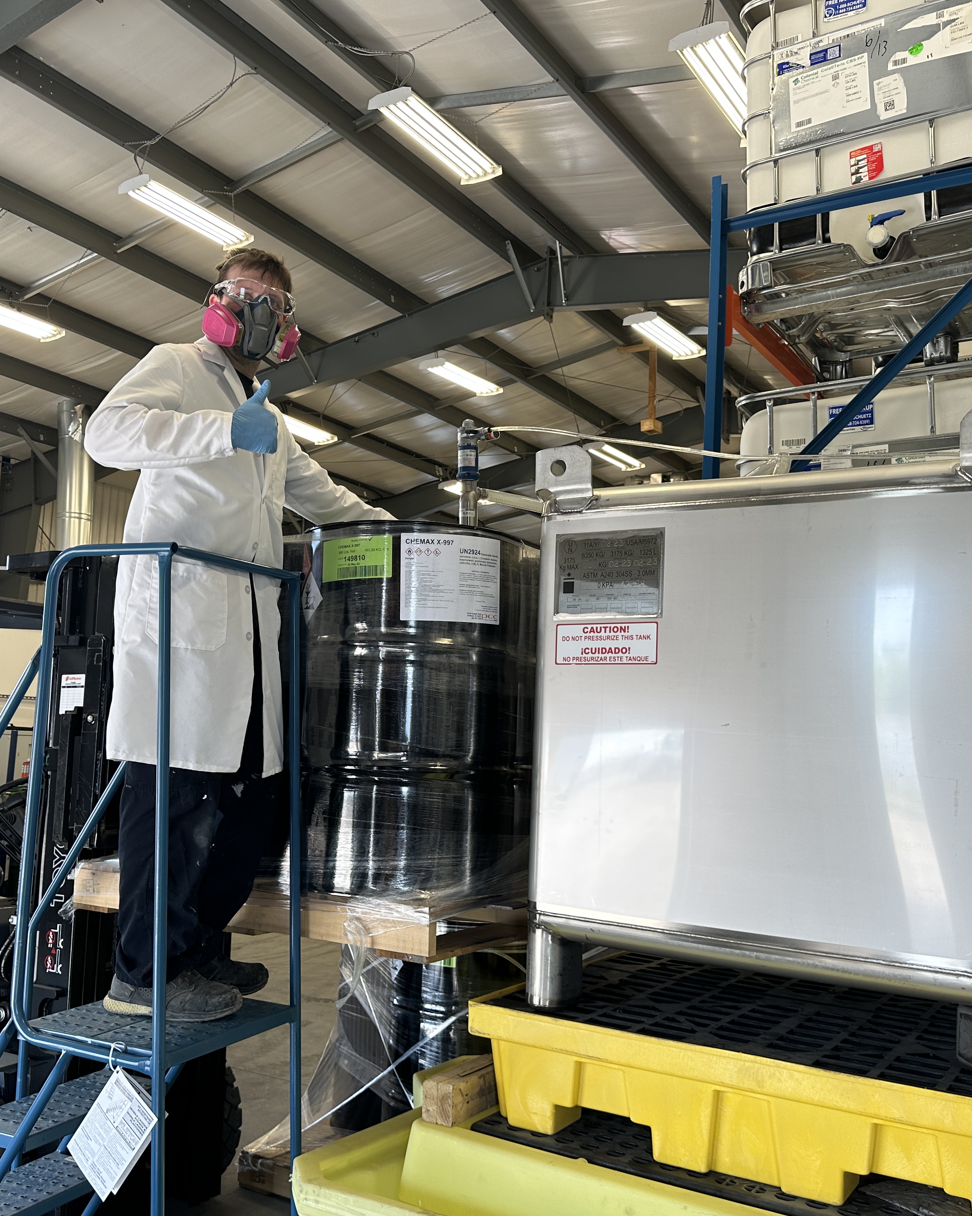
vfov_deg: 55.7
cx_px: 424
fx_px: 1151
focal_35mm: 32
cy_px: 614
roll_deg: -2.8
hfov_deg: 45.7
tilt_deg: +6.1
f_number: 1.78
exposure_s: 1/140
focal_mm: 6.86
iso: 80
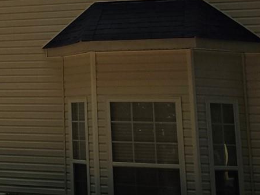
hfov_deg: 17.2
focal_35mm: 105
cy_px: -36
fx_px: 788
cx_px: -114
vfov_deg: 13.7
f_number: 1.8
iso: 25
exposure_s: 1/2586
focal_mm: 5.4
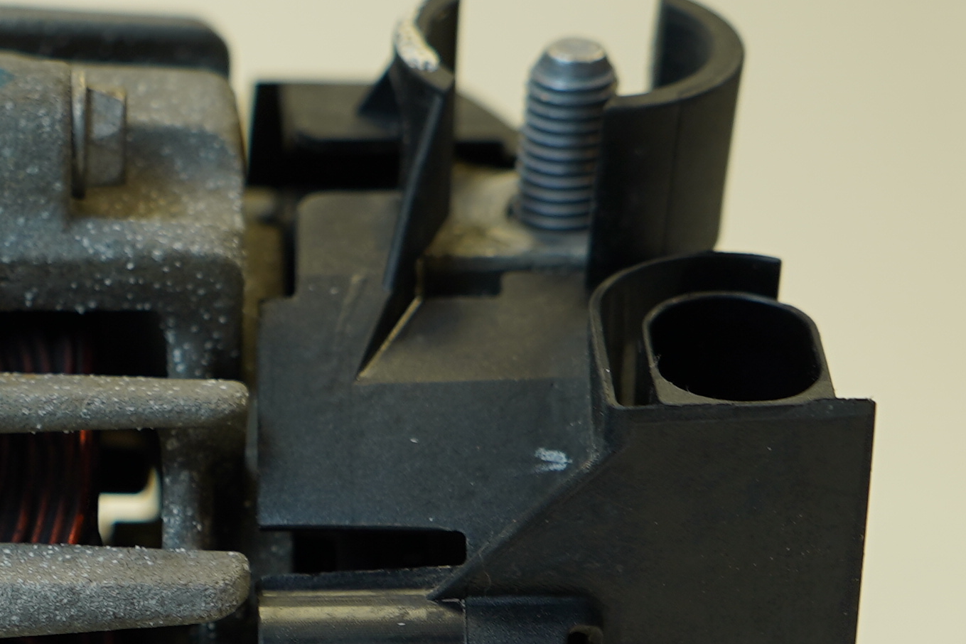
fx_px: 3730
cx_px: -210
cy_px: 734
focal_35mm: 139
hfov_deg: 14.3
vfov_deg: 9.8
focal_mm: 32
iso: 100
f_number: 4
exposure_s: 1/60
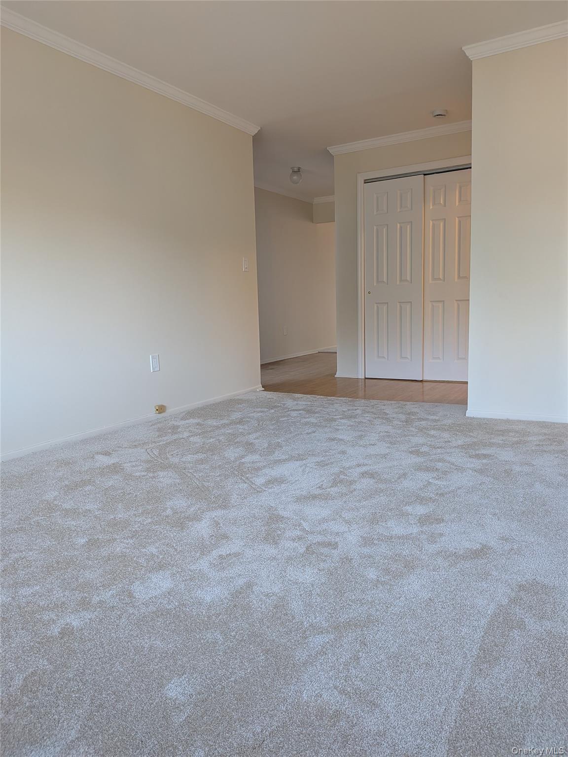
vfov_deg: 71.6
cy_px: 378
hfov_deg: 56.8
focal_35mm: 24
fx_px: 525
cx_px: 284
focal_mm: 4.53
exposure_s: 1/24
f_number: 1.7
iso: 89
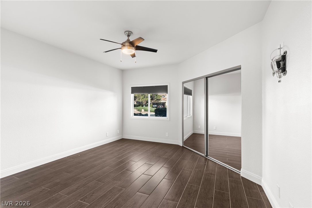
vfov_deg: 70.4
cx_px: 156
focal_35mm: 17
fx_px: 147
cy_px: 104
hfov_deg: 93.3
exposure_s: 1/4
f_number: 8
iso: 400
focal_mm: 17
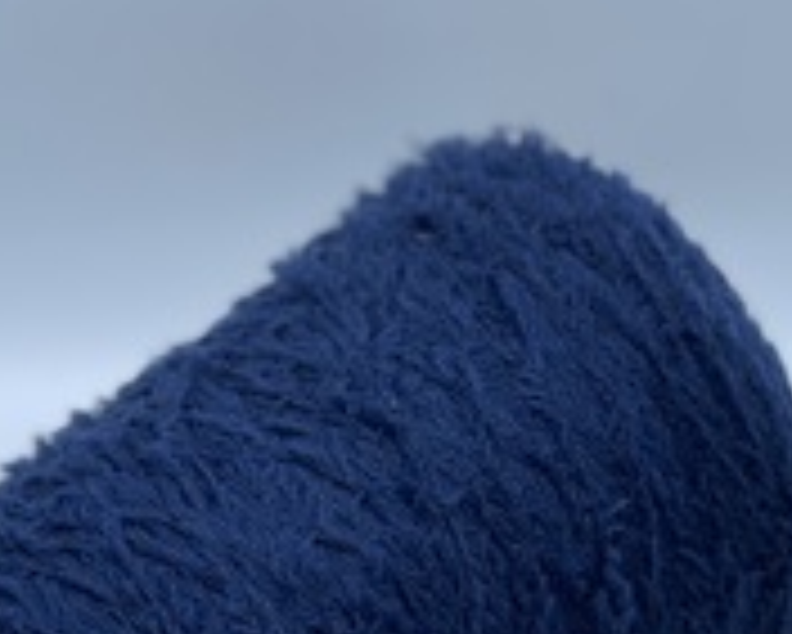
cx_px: 328
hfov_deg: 11.3
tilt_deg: -42.9
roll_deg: +1.1
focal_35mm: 170
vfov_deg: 9.1
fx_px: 3987
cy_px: 553
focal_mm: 7.5
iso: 20
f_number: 2.2
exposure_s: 1/133
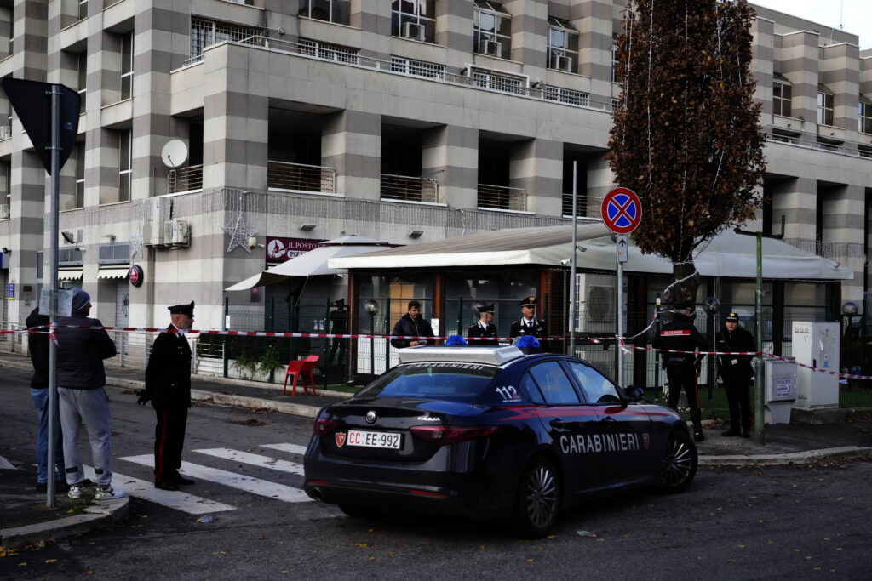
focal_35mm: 43
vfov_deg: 31.2
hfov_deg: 45.4
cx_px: 436
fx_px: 1042
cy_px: 290
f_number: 4
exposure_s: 1/8000
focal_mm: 43
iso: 5000
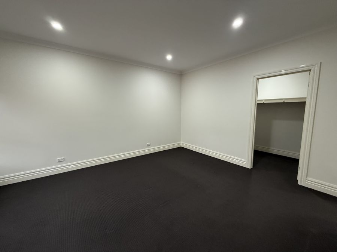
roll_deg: +0.6
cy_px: 126
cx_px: 168
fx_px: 136
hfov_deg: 102.1
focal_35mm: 14
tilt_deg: -5.2
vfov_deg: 85.6
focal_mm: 2.22
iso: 320
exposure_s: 1/100
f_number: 2.2
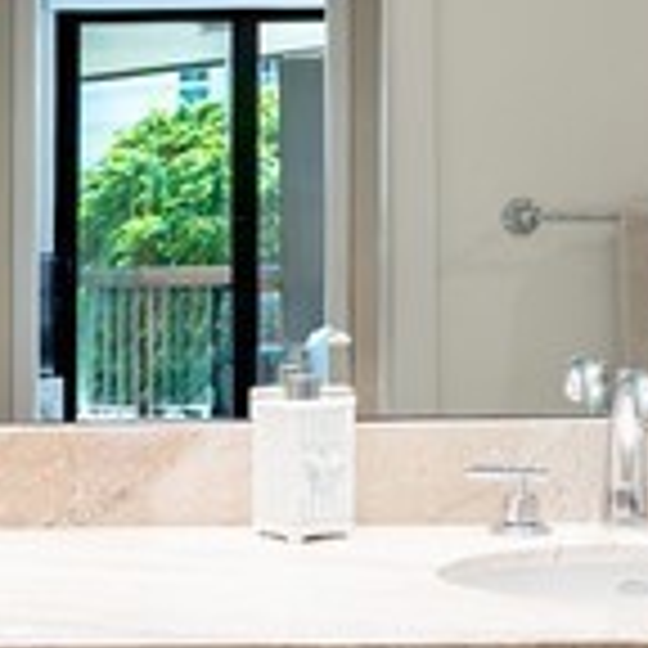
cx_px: 137
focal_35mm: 90
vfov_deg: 19.2
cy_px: 164
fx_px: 1906
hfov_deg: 19.1
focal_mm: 14
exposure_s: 1/5
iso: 160
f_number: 11
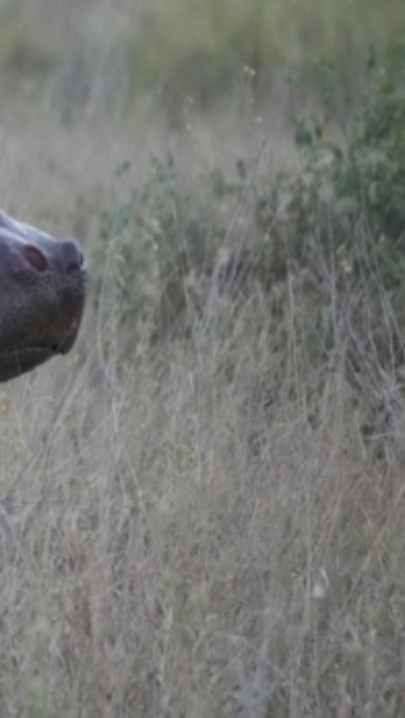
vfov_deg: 1.7
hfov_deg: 1.0
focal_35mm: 1265
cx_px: -405
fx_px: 24127
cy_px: 269
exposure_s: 1/500
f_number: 6.3
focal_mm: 350
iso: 5000
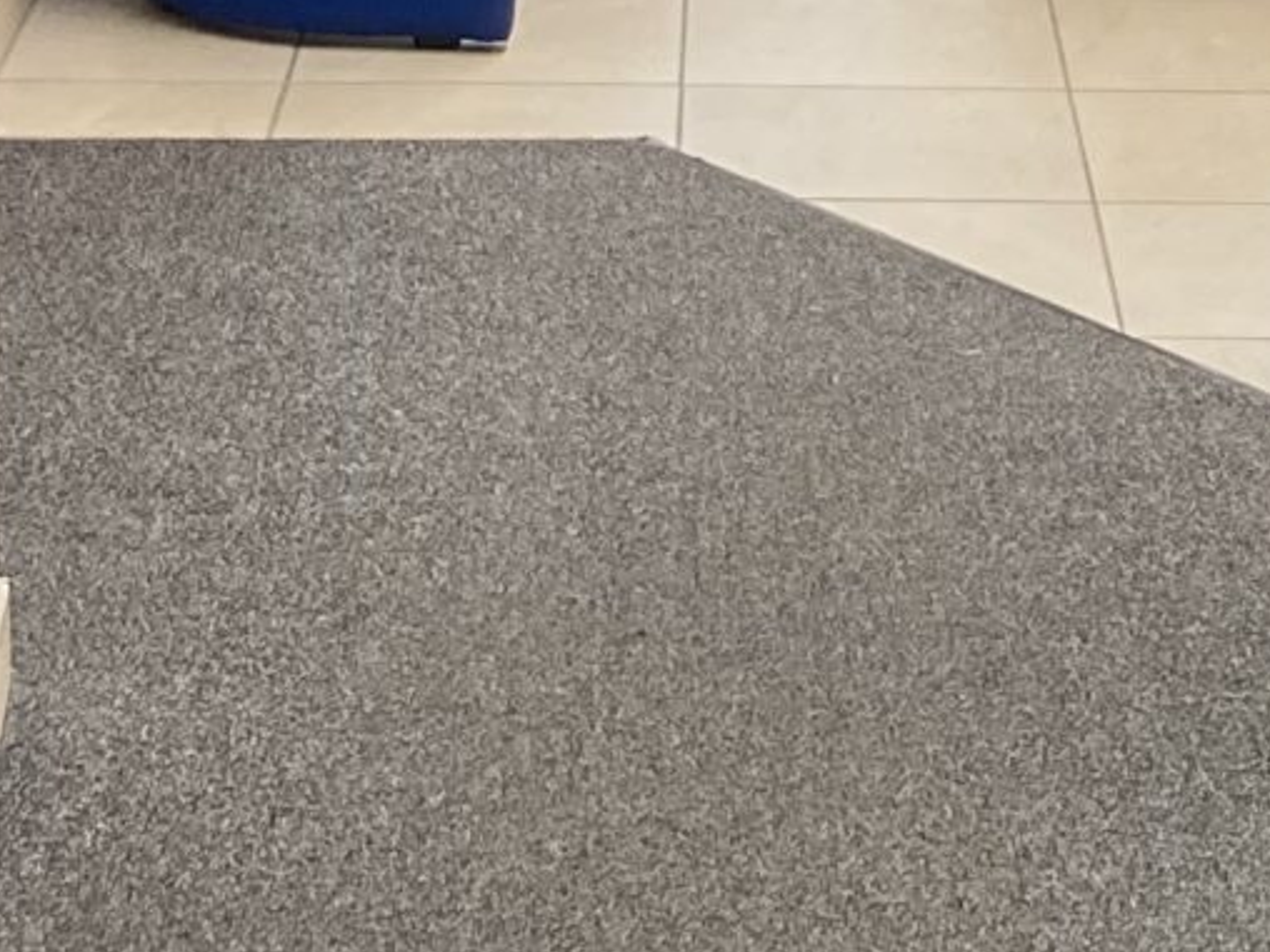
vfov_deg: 10.3
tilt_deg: -11.3
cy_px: -327
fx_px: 5173
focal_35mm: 141
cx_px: 1105
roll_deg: -1.9
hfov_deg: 13.9
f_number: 1.8
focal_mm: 3.99
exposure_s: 1/50
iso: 125
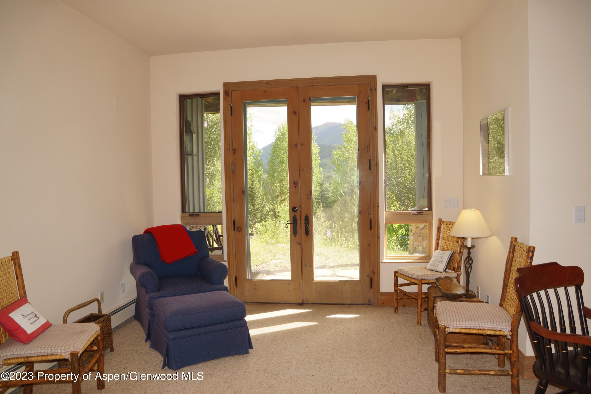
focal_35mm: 24
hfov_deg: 73.7
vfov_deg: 53.1
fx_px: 394
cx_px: 296
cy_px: 197
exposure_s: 1/100
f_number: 5
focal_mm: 16
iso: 100
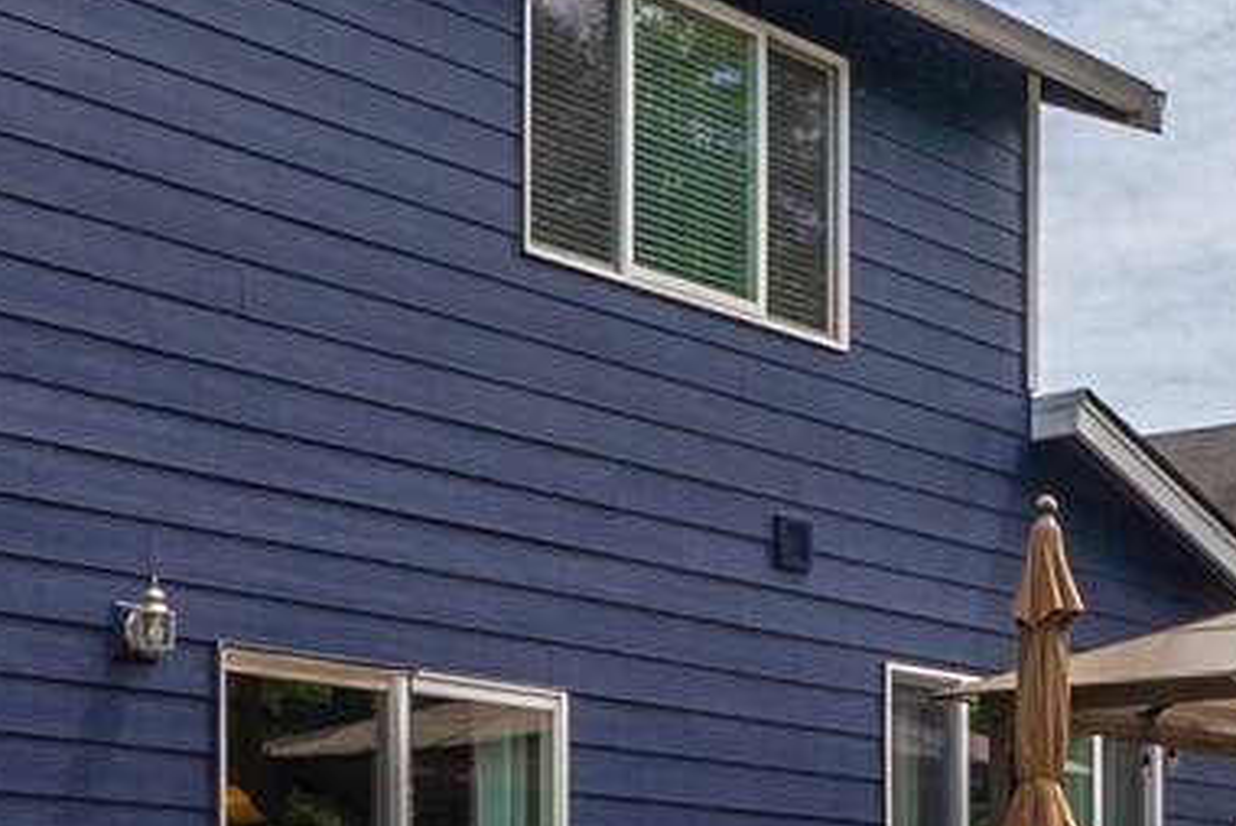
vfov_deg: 23.0
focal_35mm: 58
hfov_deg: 30.0
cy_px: 706
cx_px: 1436
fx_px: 1993
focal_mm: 13
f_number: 7.1
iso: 80
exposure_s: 1/400
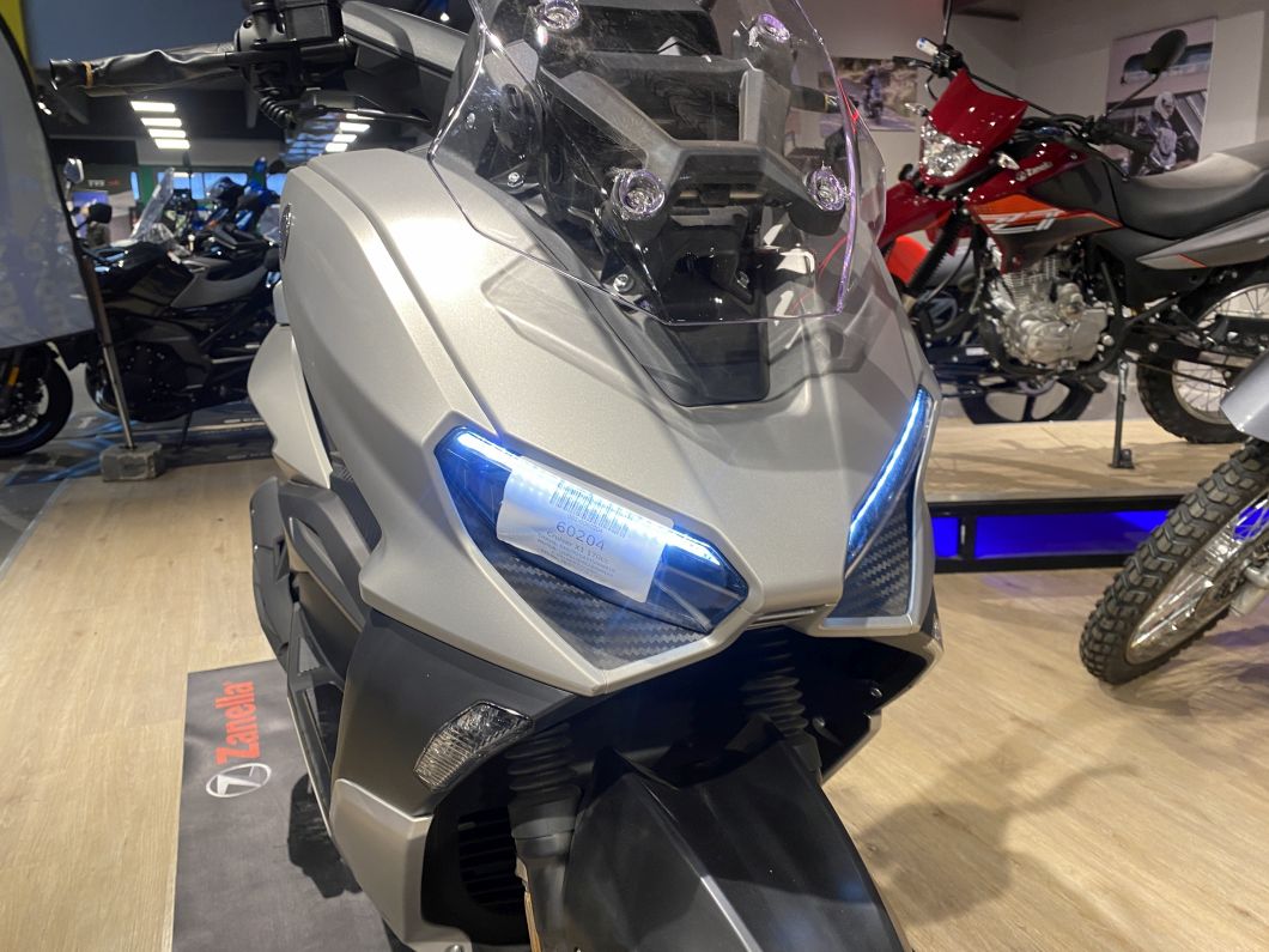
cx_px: 634
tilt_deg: -11.9
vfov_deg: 53.1
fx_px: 953
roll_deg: +0.6
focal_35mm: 26
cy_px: 476
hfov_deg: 67.3
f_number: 1.8
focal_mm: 4.25
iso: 64
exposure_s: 1/50
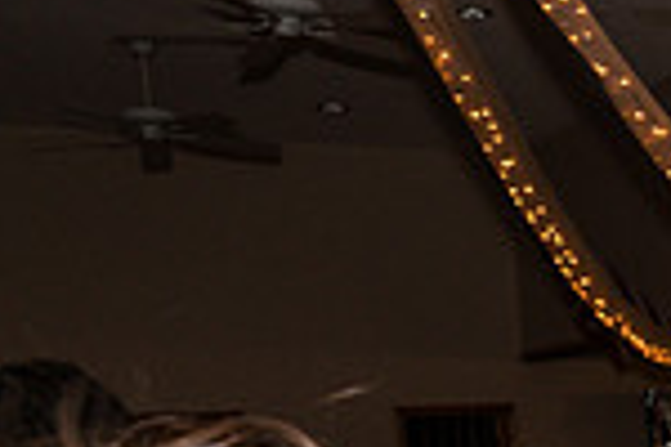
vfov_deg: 13.5
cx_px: 1150
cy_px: 758
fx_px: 1733
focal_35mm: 93
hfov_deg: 18.1
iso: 400
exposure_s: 1/250
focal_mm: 24
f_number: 4
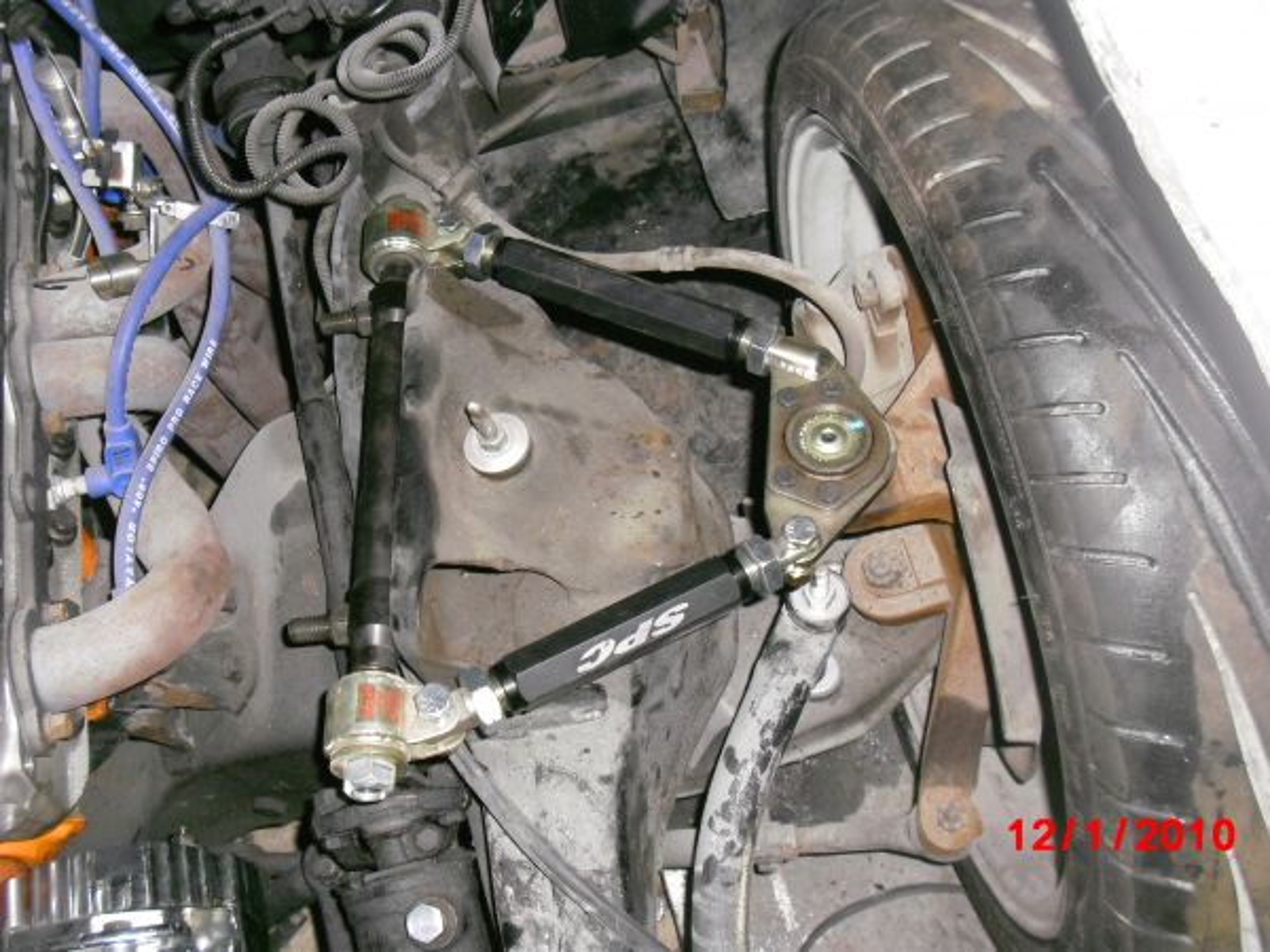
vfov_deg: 37.7
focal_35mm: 38
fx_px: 1394
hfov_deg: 49.0
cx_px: 635
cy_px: 476
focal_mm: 6.2
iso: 200
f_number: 2.8
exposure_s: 1/60
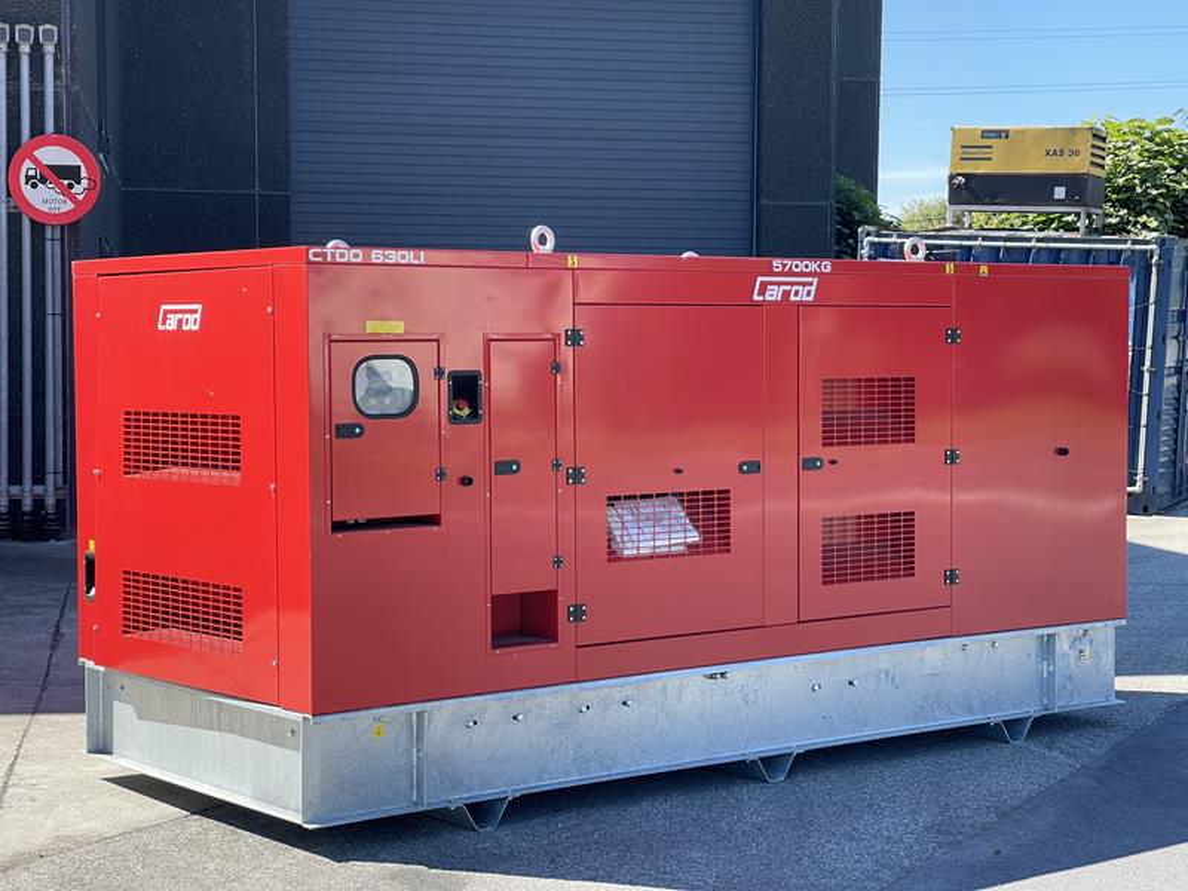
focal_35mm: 64
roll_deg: -0.4
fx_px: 2196
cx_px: 594
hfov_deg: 30.3
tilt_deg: -3.9
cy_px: 446
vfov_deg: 22.9
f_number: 2.2
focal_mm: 7.5
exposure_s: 1/266
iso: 20
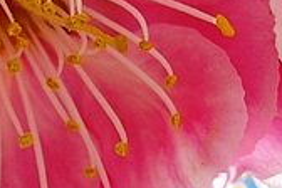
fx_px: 1970
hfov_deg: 8.2
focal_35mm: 252
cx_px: 107
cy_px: -18
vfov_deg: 5.4
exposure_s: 1/250
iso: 200
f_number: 10
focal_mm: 55
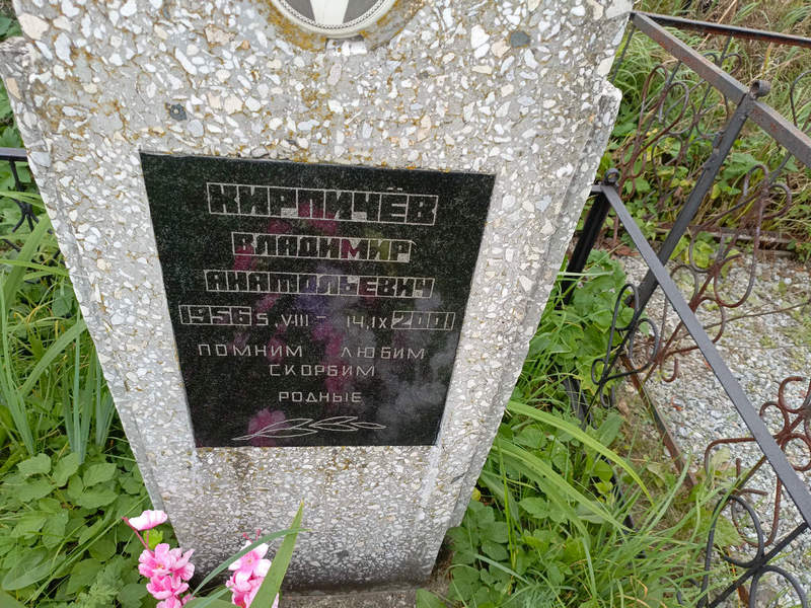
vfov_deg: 54.9
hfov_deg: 69.4
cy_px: 304
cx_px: 406
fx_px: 586
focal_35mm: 25
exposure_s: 1/111
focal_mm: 4.76
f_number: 1.69
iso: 112
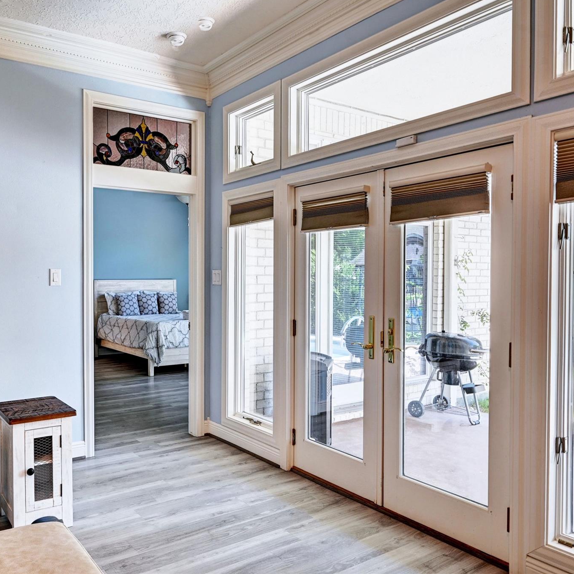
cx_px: 181
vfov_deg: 59.1
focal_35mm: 27
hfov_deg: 57.5
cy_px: 286
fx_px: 507
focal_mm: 21
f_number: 8
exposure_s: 1/10
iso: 400
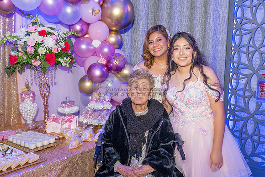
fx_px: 283
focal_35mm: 38
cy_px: 100
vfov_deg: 34.7
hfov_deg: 50.1
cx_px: 150
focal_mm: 34
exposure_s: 1/125
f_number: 4.5
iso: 1000
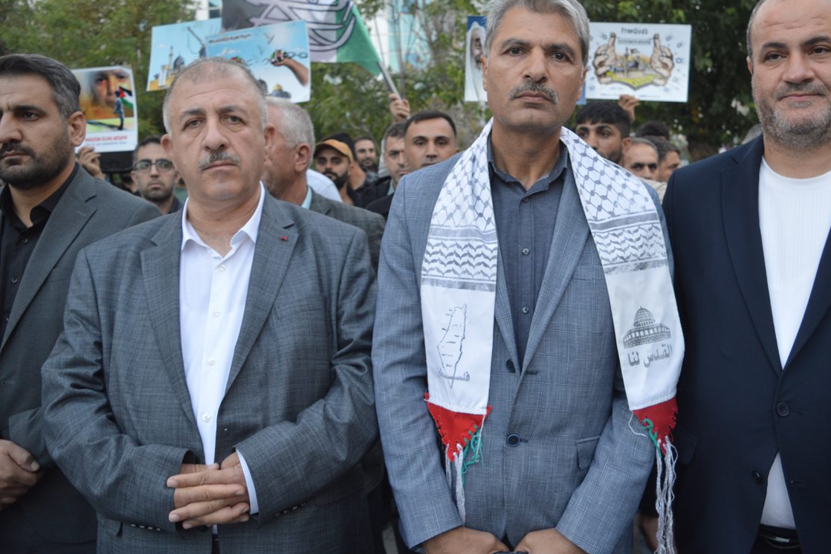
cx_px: 473
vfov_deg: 39.9
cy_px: 249
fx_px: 762
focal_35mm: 33
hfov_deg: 57.0
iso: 400
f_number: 4
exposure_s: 1/60
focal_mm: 18
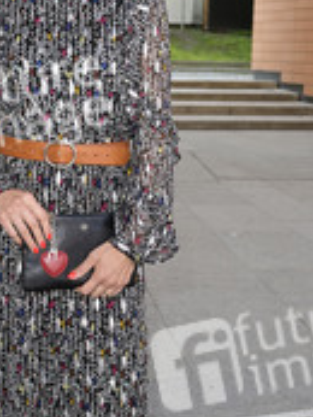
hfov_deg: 20.5
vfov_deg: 27.4
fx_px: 855
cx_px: 55
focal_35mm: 71
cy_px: 234
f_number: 4
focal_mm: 32
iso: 500
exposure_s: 1/200
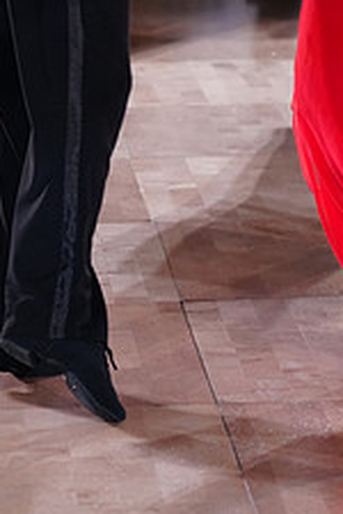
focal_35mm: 271
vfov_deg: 7.5
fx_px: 3873
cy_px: -130
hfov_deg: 5.1
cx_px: 221
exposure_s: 1/320
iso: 2000
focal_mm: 105
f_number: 4
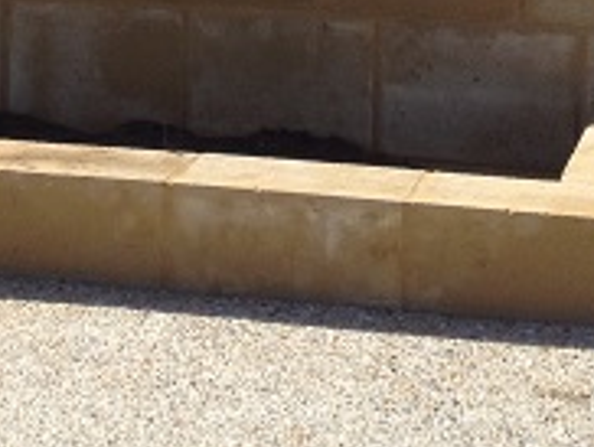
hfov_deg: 16.0
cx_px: 277
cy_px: -254
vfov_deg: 11.5
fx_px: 2113
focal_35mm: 123
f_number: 2.4
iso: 50
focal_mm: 4.28
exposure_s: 1/1972
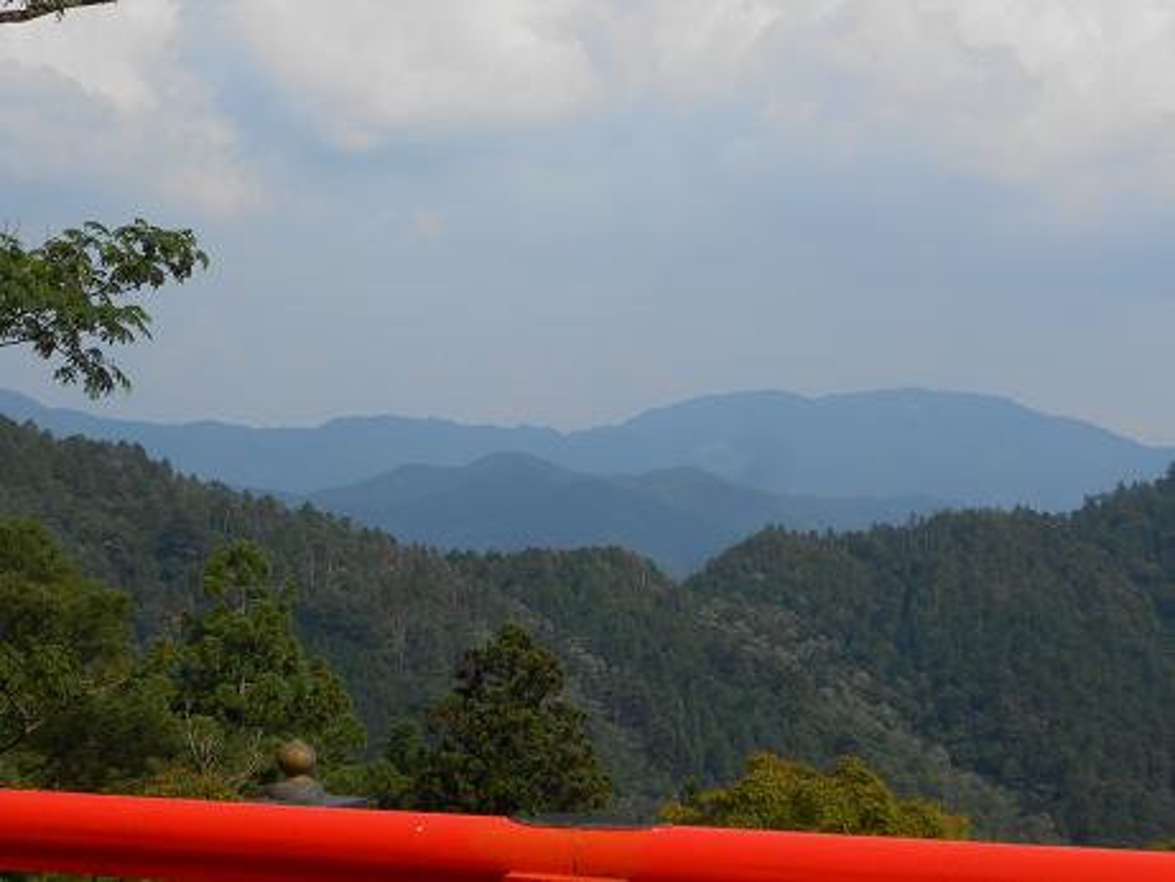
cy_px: 441
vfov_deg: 20.4
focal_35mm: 72
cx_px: 588
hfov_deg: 27.0
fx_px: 2445
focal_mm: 12.8
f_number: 6
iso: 80
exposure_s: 1/500
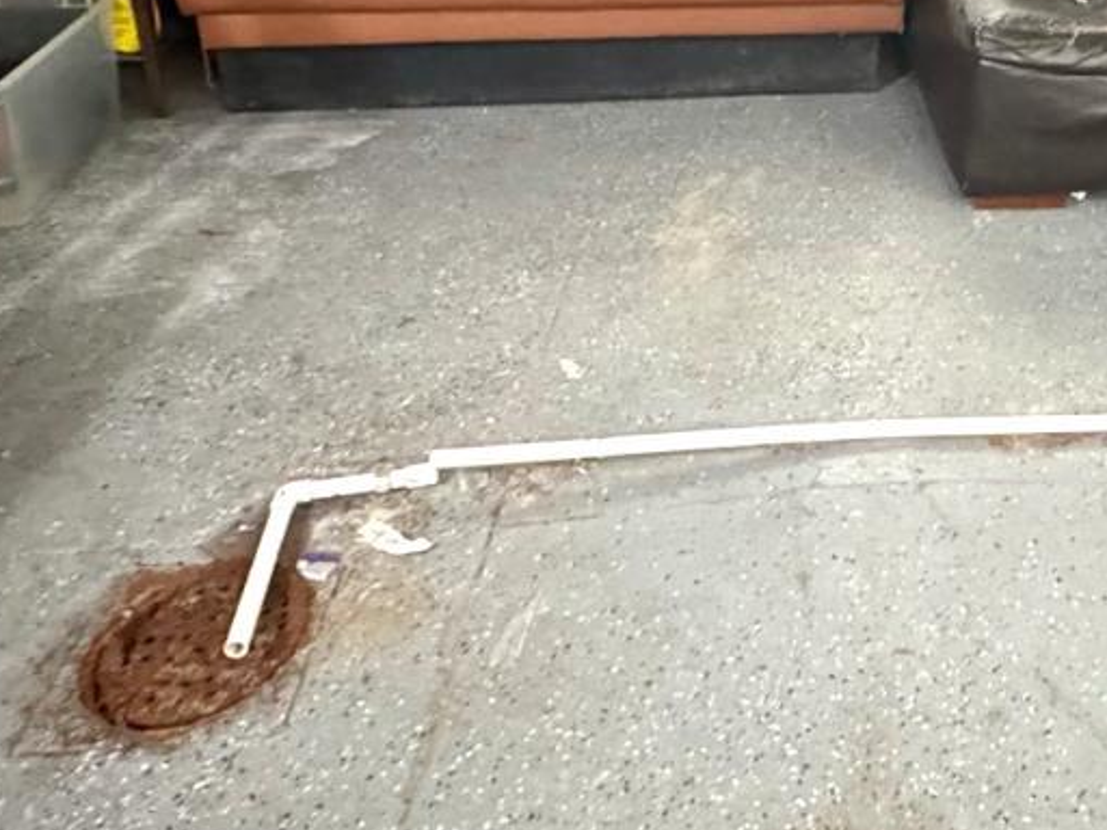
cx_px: 880
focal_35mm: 41
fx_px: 1311
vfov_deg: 32.8
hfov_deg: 43.7
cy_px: 40
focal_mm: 2.22
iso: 1250
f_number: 2.2
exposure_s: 1/40
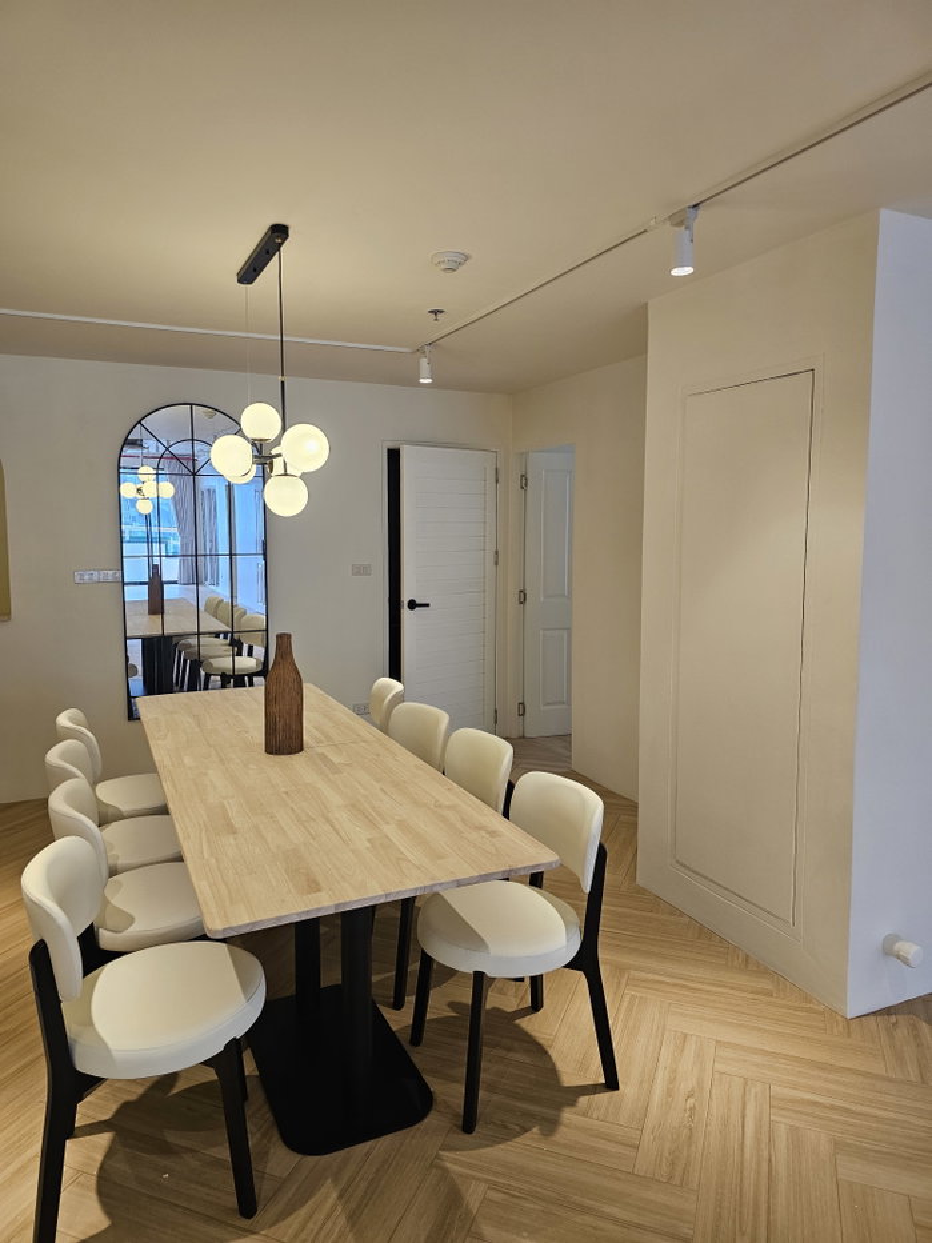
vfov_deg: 73.9
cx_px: 466
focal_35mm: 23
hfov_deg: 58.9
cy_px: 622
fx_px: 826
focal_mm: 6.3
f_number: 1.7
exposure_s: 1/100
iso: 125
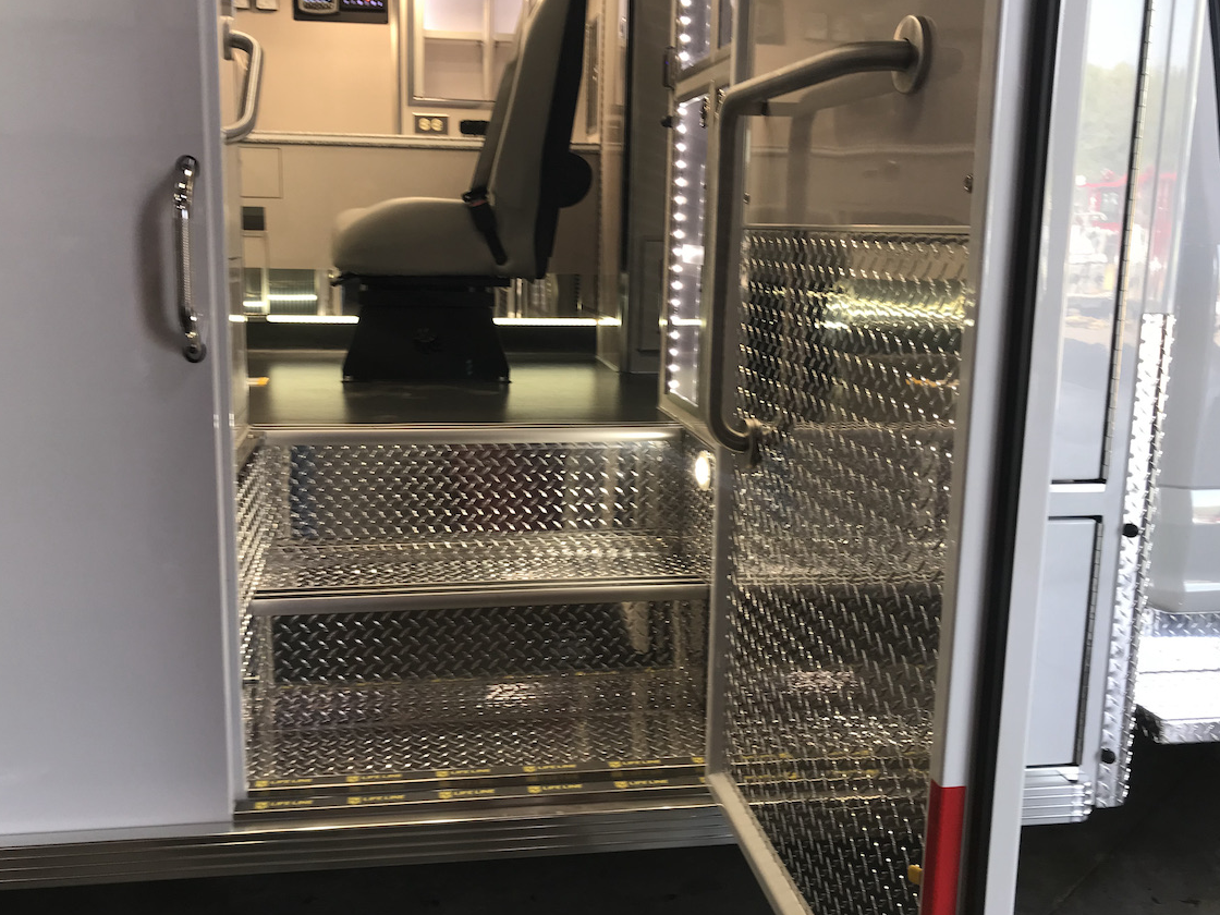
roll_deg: -0.4
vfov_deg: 44.1
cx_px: 577
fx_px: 1128
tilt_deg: -10.2
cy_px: 423
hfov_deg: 56.8
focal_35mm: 32
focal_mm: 3.99
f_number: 1.8
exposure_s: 1/47
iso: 25
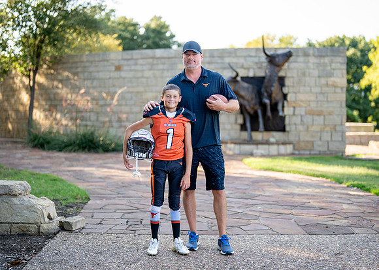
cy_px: 138
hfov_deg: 33.1
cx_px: 194
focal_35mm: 59
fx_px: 637
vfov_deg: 24.0
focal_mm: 50
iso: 200
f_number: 1.2
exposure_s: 1/1600
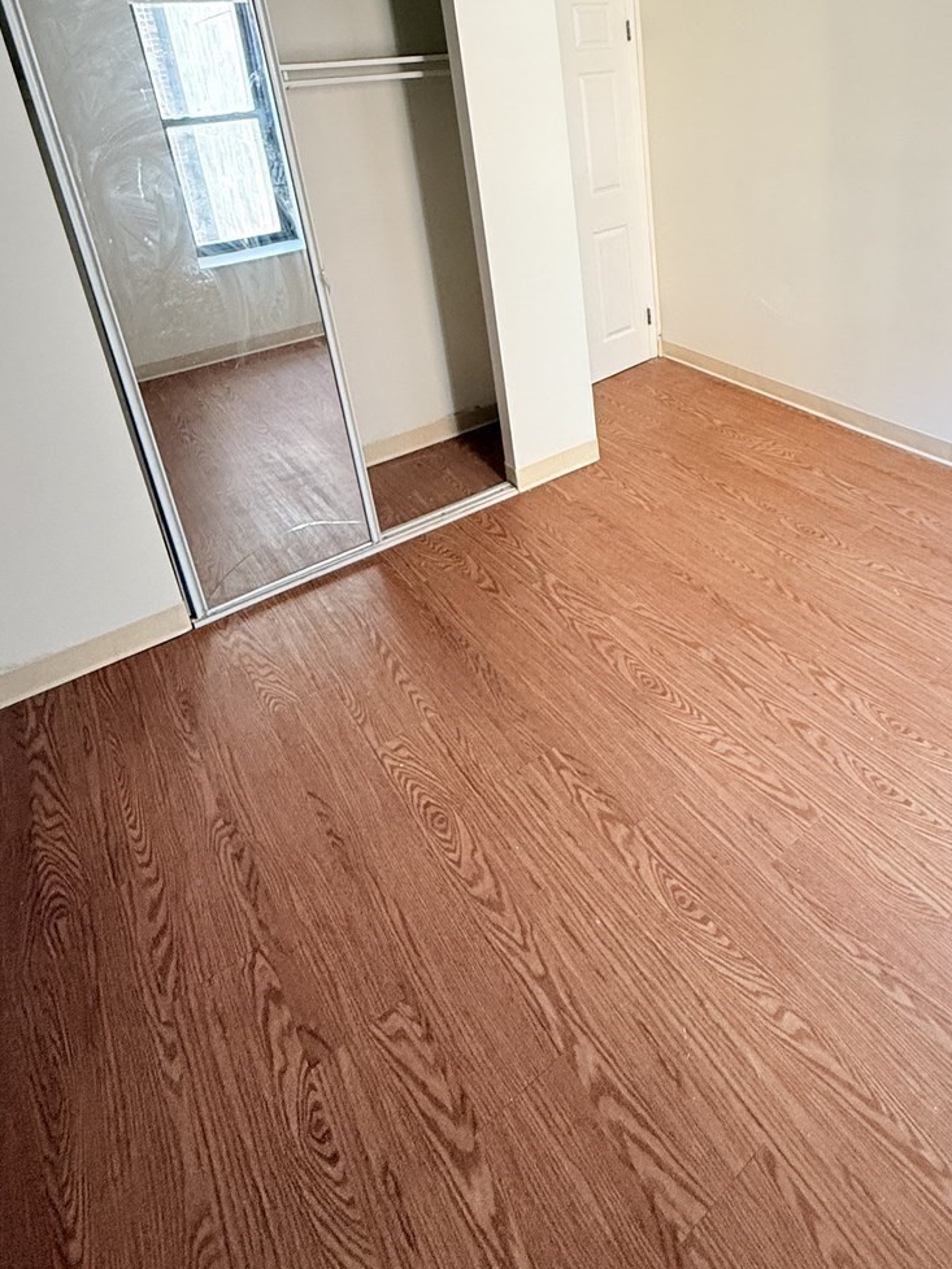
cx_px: 651
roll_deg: +3.8
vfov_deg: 71.9
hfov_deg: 59.4
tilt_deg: -19.4
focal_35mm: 22
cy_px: 340
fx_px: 807
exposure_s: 1/60
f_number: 2.2
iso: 500
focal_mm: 2.22
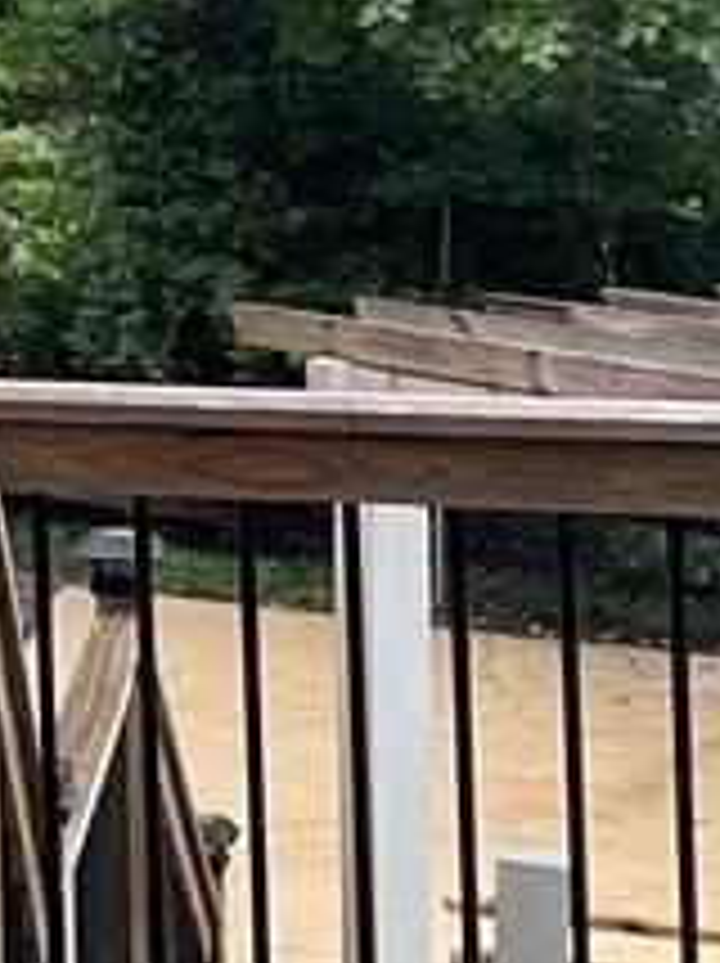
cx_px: -774
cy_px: -369
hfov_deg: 9.8
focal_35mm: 139
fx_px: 3863
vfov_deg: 13.6
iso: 25
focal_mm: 3
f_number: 1.8
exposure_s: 1/120
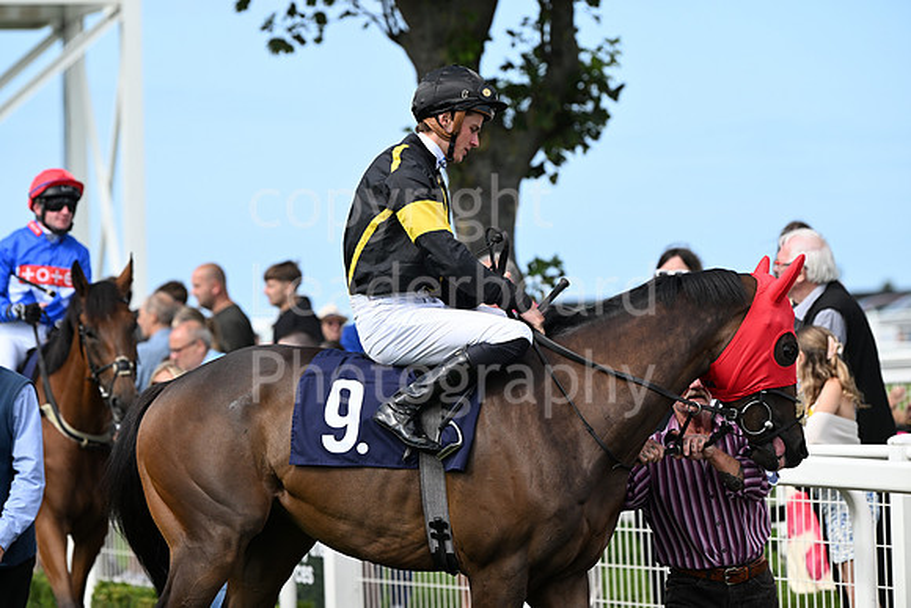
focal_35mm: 200
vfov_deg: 6.9
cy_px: 304
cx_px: 456
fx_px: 5062
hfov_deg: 10.3
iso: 500
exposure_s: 1/2000
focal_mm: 200
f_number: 5
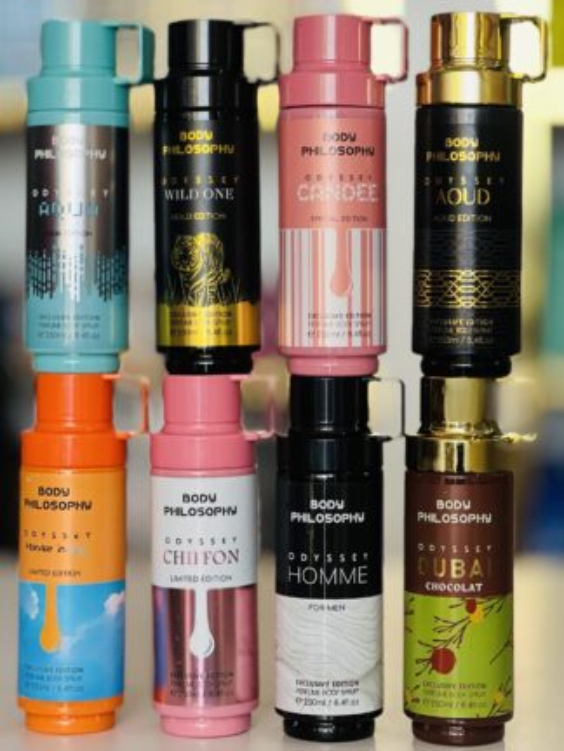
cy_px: 376
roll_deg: -0.2
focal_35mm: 77
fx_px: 1670
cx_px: 282
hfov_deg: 19.2
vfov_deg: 25.3
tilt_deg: -0.1
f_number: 2.8
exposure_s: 1/100
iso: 200
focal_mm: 9
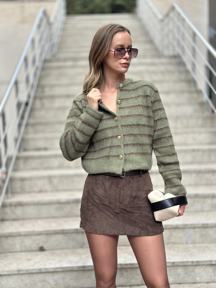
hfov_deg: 30.3
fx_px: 399
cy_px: 144
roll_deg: +1.0
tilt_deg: -4.9
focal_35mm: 48
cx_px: 108
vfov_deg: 39.7
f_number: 1.78
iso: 80
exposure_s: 1/1107
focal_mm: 6.86
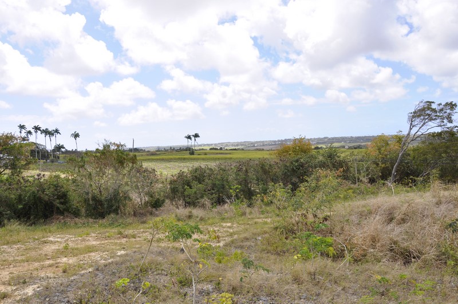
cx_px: 229
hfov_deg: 67.5
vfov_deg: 47.8
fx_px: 343
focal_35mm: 27
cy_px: 152
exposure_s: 1/200
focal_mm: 18
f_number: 11
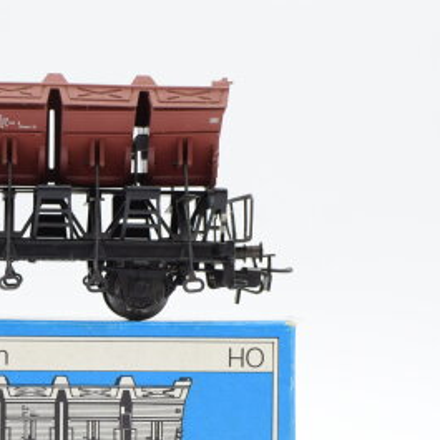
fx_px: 1452
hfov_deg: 16.9
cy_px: 325
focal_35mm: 101
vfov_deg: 17.1
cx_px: 13
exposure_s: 1/125
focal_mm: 35
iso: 320
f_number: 8
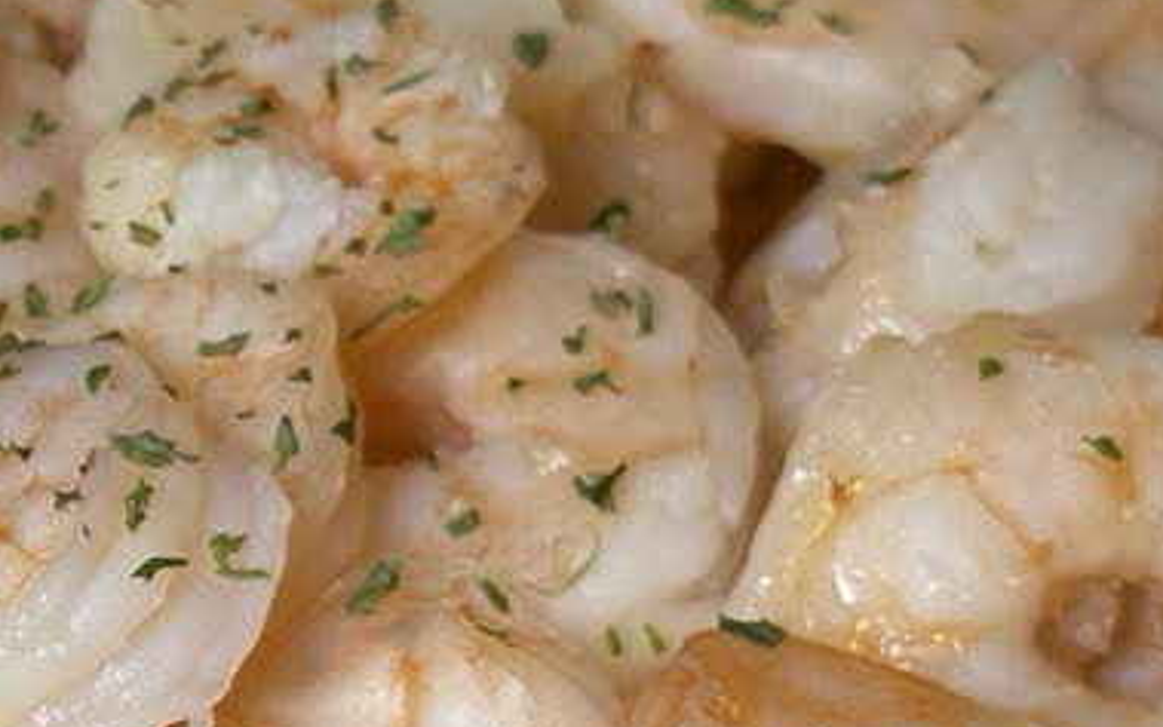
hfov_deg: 12.6
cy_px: 752
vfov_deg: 8.1
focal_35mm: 161
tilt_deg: -45.5
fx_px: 5104
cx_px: -322
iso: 64
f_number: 1.78
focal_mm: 6.86
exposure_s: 1/2252
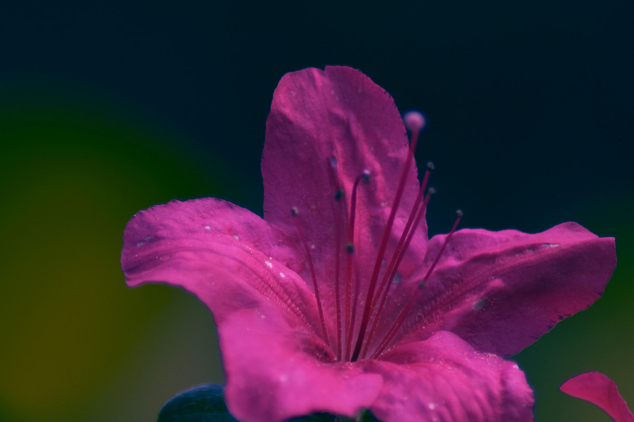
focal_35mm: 644
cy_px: 295
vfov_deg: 2.1
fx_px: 11339
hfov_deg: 3.2
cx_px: 386
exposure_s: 1/320
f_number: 5.6
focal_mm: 300
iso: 200
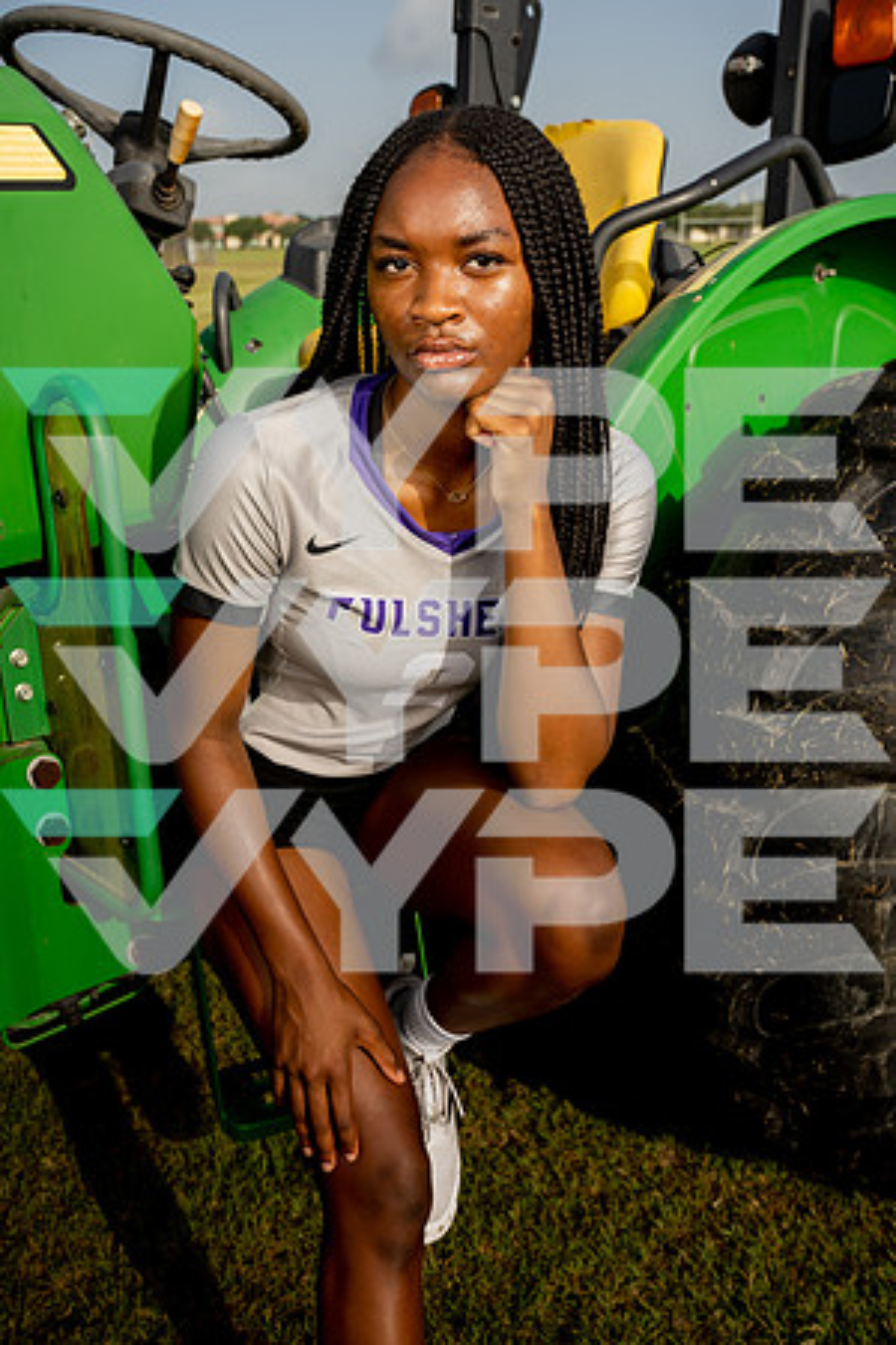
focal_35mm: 35
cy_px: 672
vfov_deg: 54.4
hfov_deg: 37.9
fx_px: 1307
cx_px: 448
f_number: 6.3
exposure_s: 1/200
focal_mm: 35
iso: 50
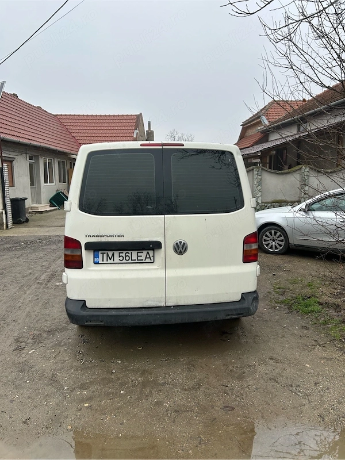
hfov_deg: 53.1
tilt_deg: -7.5
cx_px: 172
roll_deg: +2.5
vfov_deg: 67.3
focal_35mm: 26
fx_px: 346
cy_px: 230
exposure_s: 1/780
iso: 50
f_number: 1.5
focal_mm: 5.7
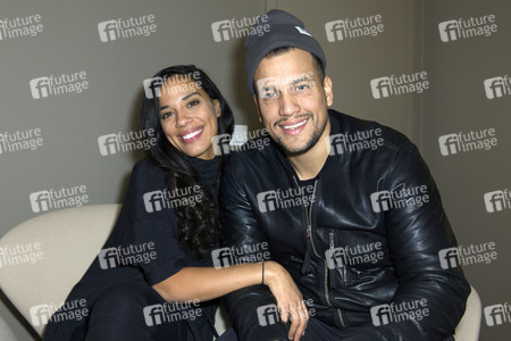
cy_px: 170
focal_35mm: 32
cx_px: 256
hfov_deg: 58.7
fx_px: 454
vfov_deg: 41.1
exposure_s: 1/100
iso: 800
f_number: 5.6
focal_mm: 32
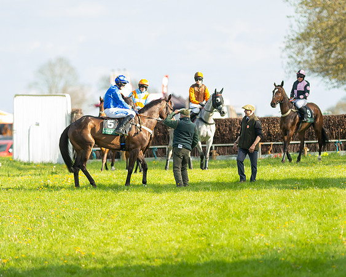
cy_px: 155
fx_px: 5911
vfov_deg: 2.7
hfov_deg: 3.4
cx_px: 149
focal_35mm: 577
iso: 400
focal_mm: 300
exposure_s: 1/1000
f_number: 4
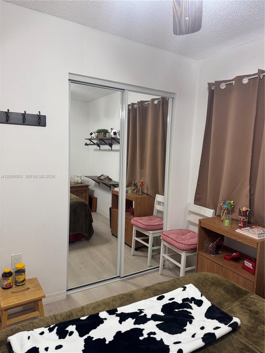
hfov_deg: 56.8
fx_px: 245
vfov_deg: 71.6
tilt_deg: -7.4
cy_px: 176
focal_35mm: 24
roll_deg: -1.9
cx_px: 132
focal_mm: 6.76
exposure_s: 1/120
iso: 200
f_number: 1.78
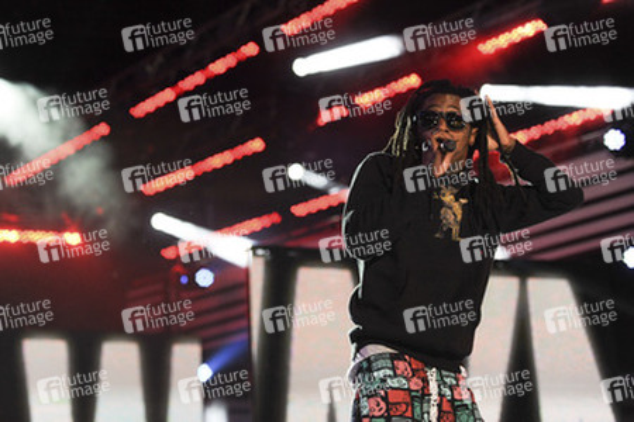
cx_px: 317
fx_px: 1233
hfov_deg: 28.8
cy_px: 211
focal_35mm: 70
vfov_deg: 19.5
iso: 1250
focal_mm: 70
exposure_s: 1/400
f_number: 2.8
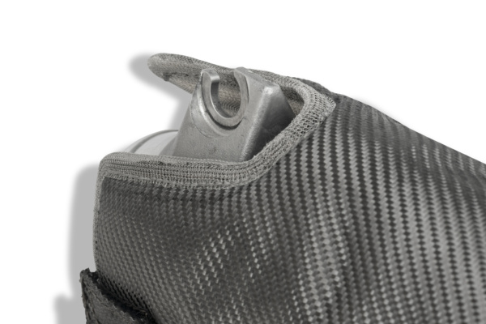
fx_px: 675
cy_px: 162
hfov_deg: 39.6
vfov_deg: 27.0
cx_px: 243
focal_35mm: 50
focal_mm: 50
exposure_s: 1/100
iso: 125
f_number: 16
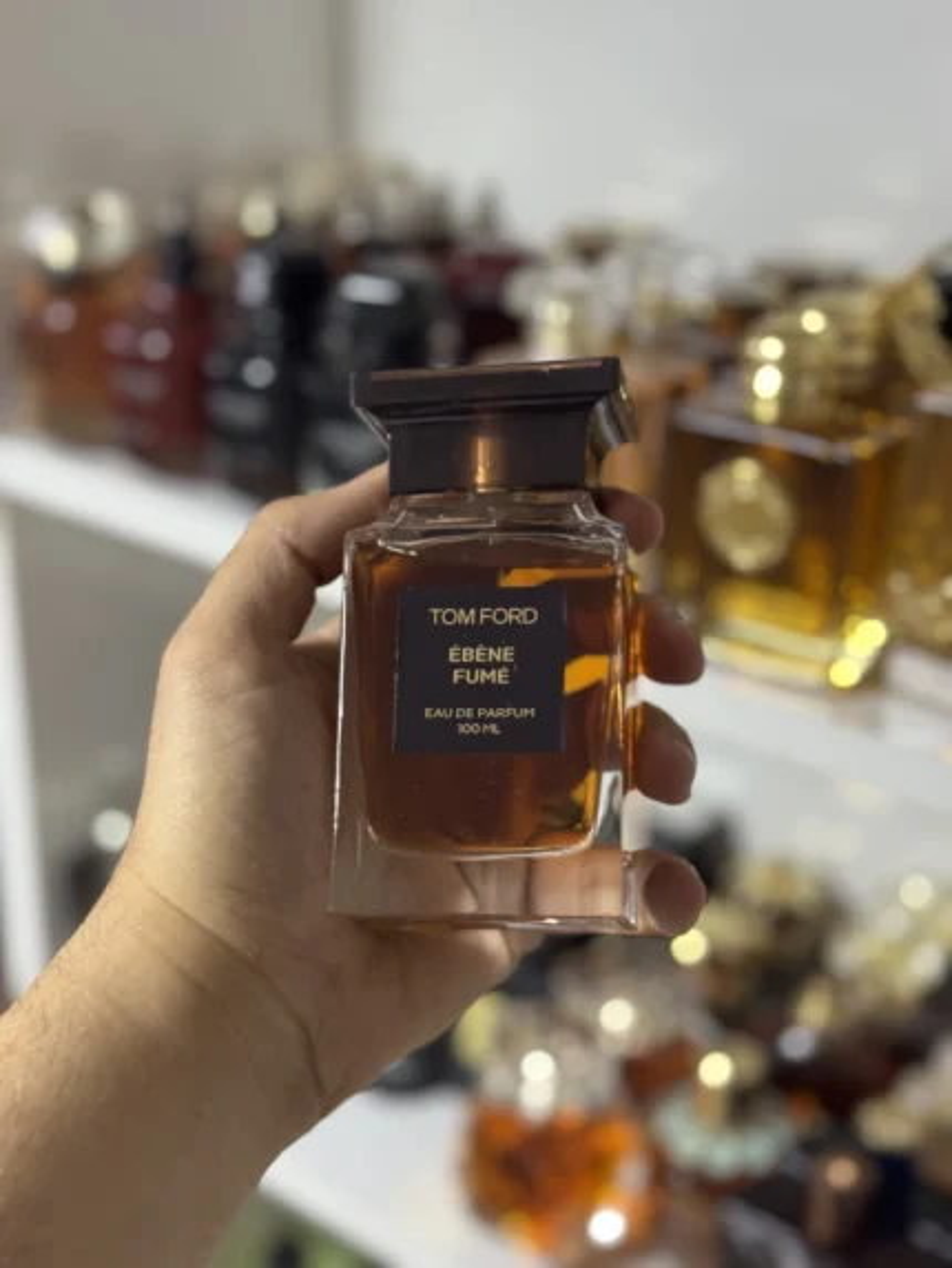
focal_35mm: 48
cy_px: 634
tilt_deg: -22.7
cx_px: 476
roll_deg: -1.6
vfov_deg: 39.6
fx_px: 1759
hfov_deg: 30.3
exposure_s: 1/50
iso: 250
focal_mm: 6.76
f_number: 1.78
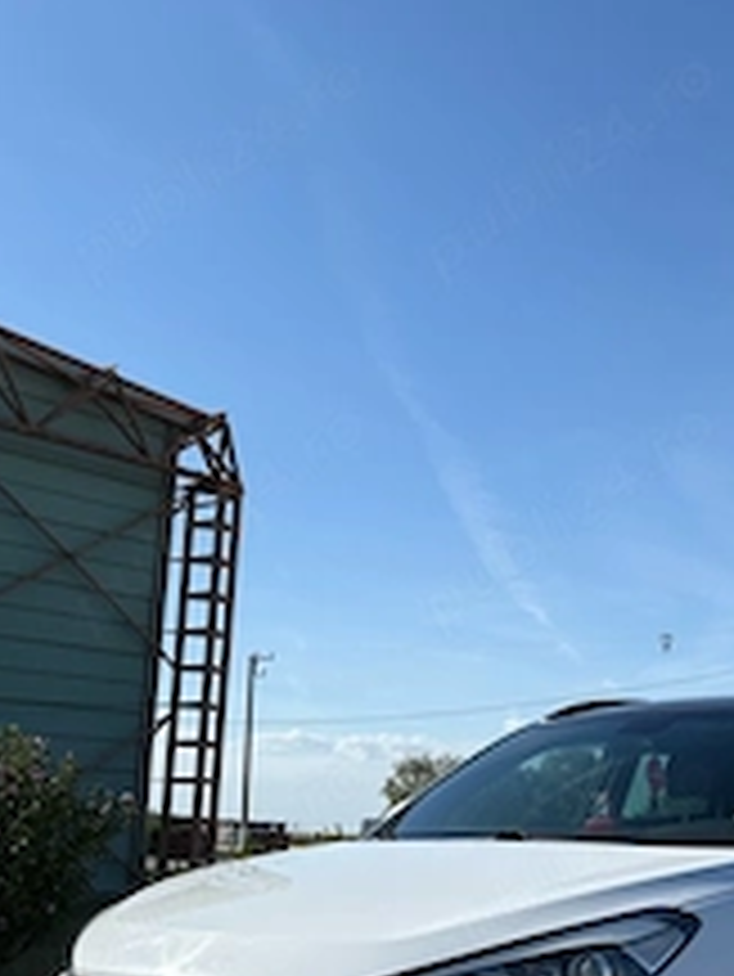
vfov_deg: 39.5
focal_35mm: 48
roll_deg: -1.0
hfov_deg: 29.1
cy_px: 571
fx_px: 1356
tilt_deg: +13.4
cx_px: 657
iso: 50
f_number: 1.6
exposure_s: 1/4329
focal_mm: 5.96
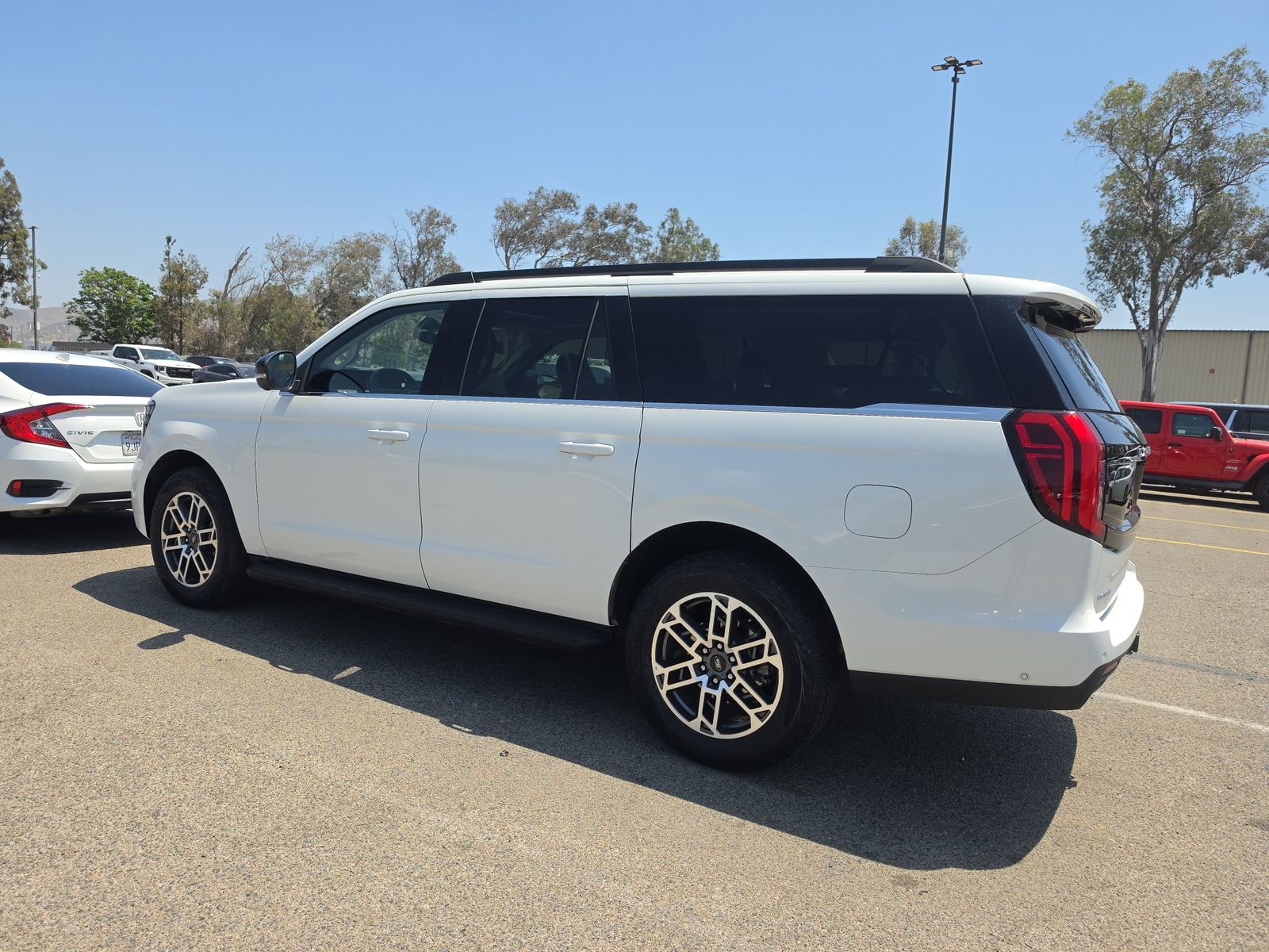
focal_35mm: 23
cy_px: 476
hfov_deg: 73.9
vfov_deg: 58.9
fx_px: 843
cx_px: 634
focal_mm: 6.5
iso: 64
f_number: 1.4
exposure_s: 1/5015
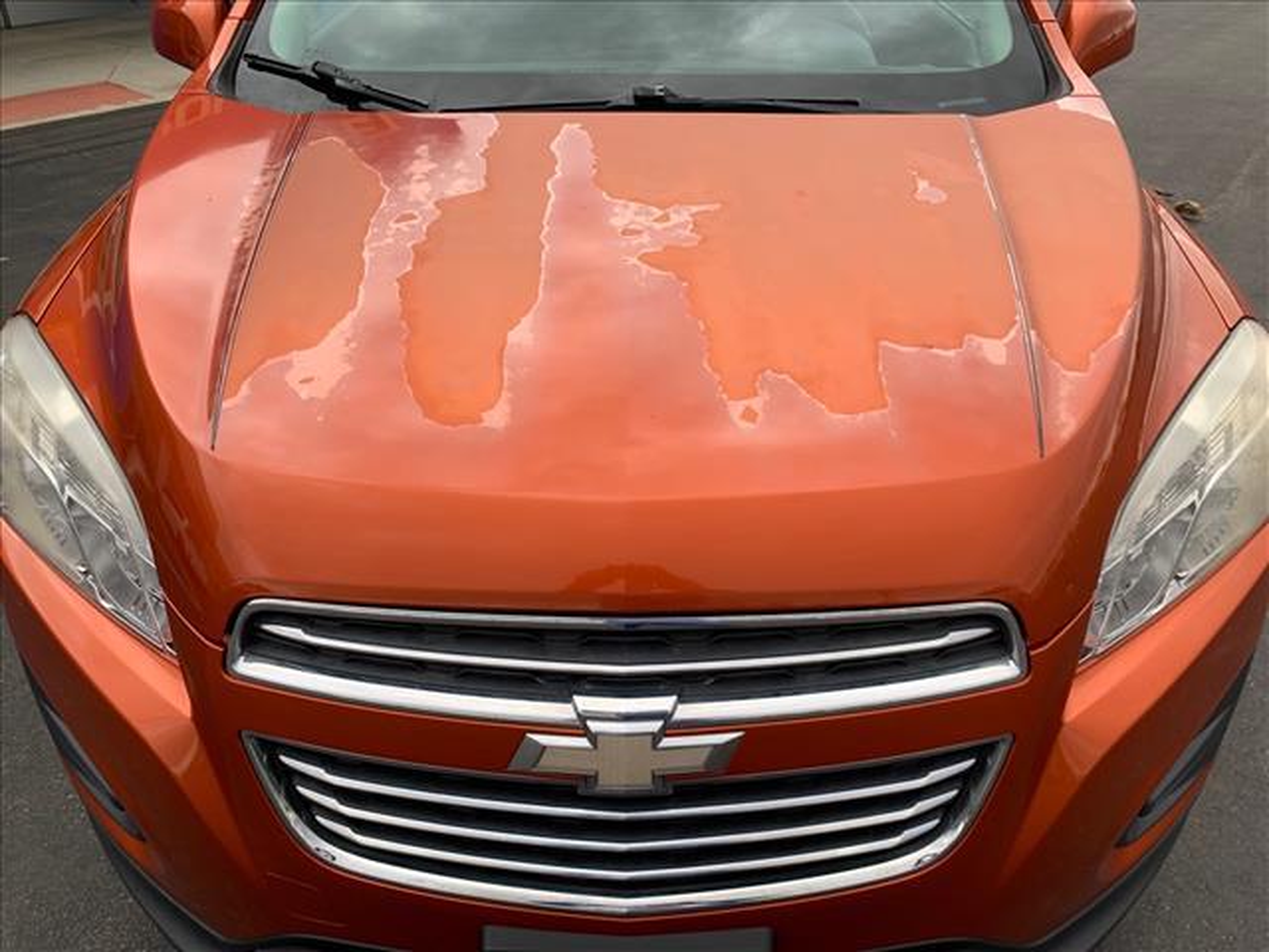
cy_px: 476
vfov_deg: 53.1
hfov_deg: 67.3
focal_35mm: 26
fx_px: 953
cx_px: 634
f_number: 1.8
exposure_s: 1/341
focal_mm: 4.25
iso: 25
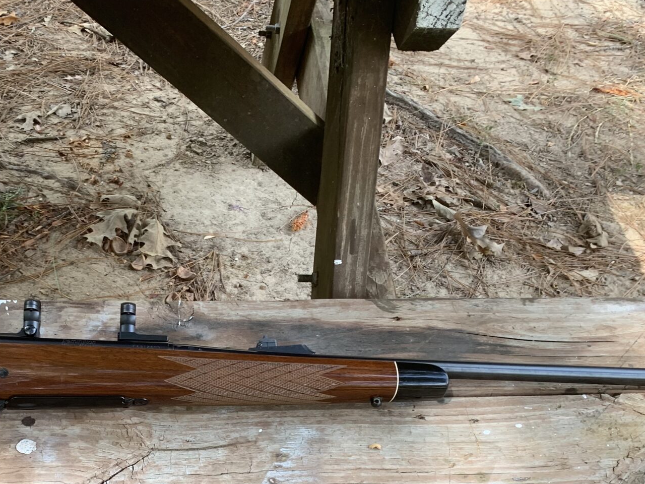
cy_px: 453
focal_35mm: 52
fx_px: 969
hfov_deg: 35.8
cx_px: 146
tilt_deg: -47.7
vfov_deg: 26.9
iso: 40
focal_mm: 4.25
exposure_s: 1/121
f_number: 1.8
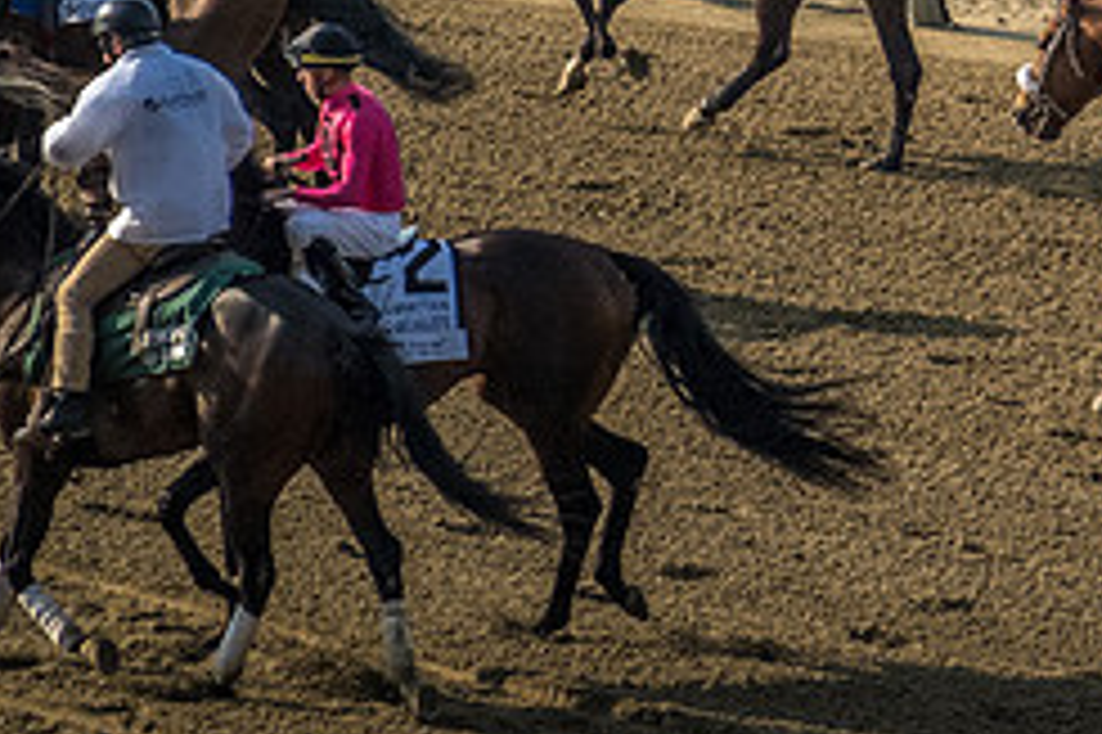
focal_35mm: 692
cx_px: 1223
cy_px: -285
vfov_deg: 2.0
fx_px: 21168
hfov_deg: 3.0
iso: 400
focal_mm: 72
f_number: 4.5
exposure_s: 1/2000
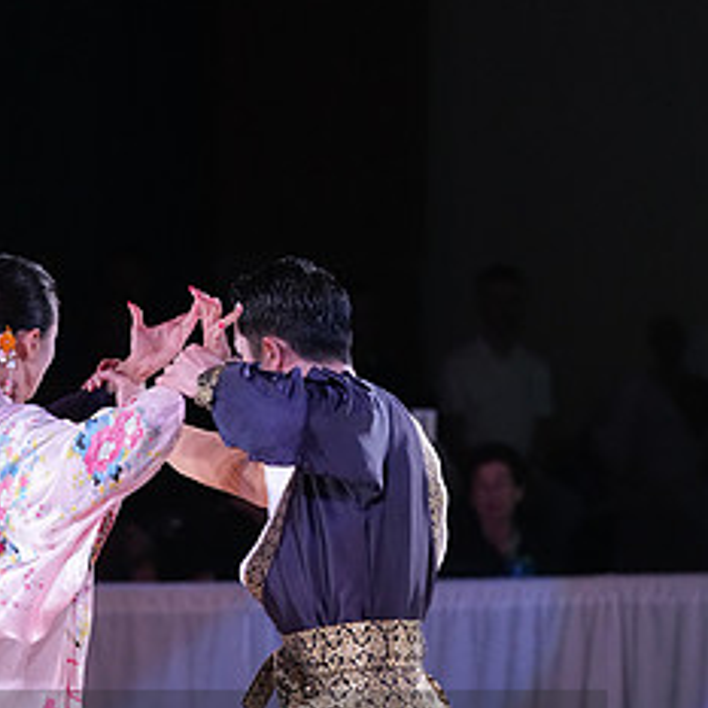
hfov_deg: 4.1
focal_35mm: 424
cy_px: 793
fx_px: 9811
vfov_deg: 4.1
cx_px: 190
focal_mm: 200
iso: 3200
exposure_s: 1/250
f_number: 5
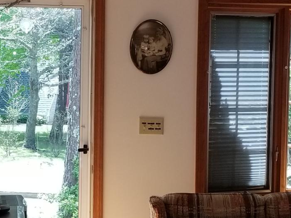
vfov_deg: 13.3
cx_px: 101
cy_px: 146
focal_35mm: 111
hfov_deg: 17.7
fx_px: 933
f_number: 1.7
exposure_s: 1/228
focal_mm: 4.25
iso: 50
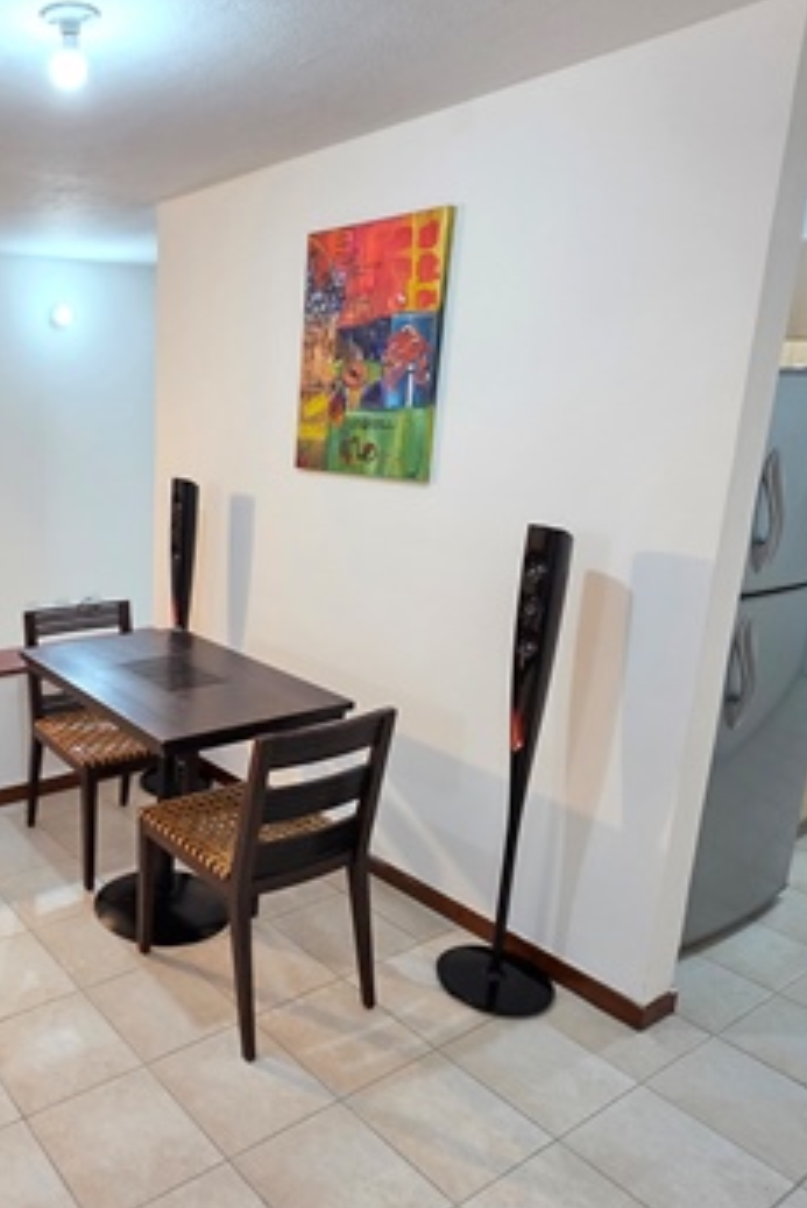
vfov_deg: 71.4
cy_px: 653
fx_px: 840
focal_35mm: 25
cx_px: 133
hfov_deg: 47.7
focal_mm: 2.2
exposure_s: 1/60
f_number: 1.9
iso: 320
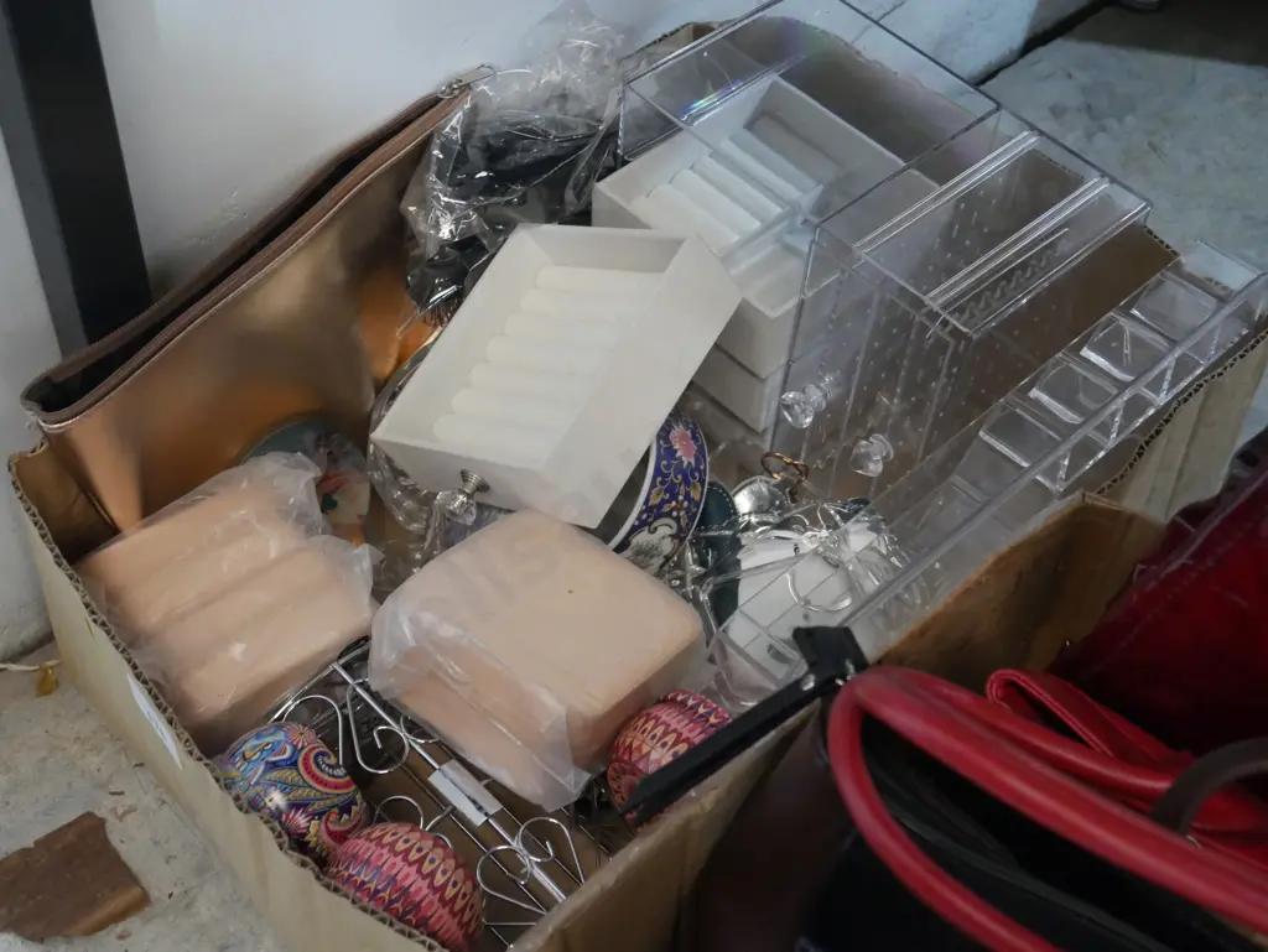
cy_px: 476
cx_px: 634
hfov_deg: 38.2
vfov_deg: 29.1
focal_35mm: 50
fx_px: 1832
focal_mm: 25
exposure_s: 1/60
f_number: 5.3
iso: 3200
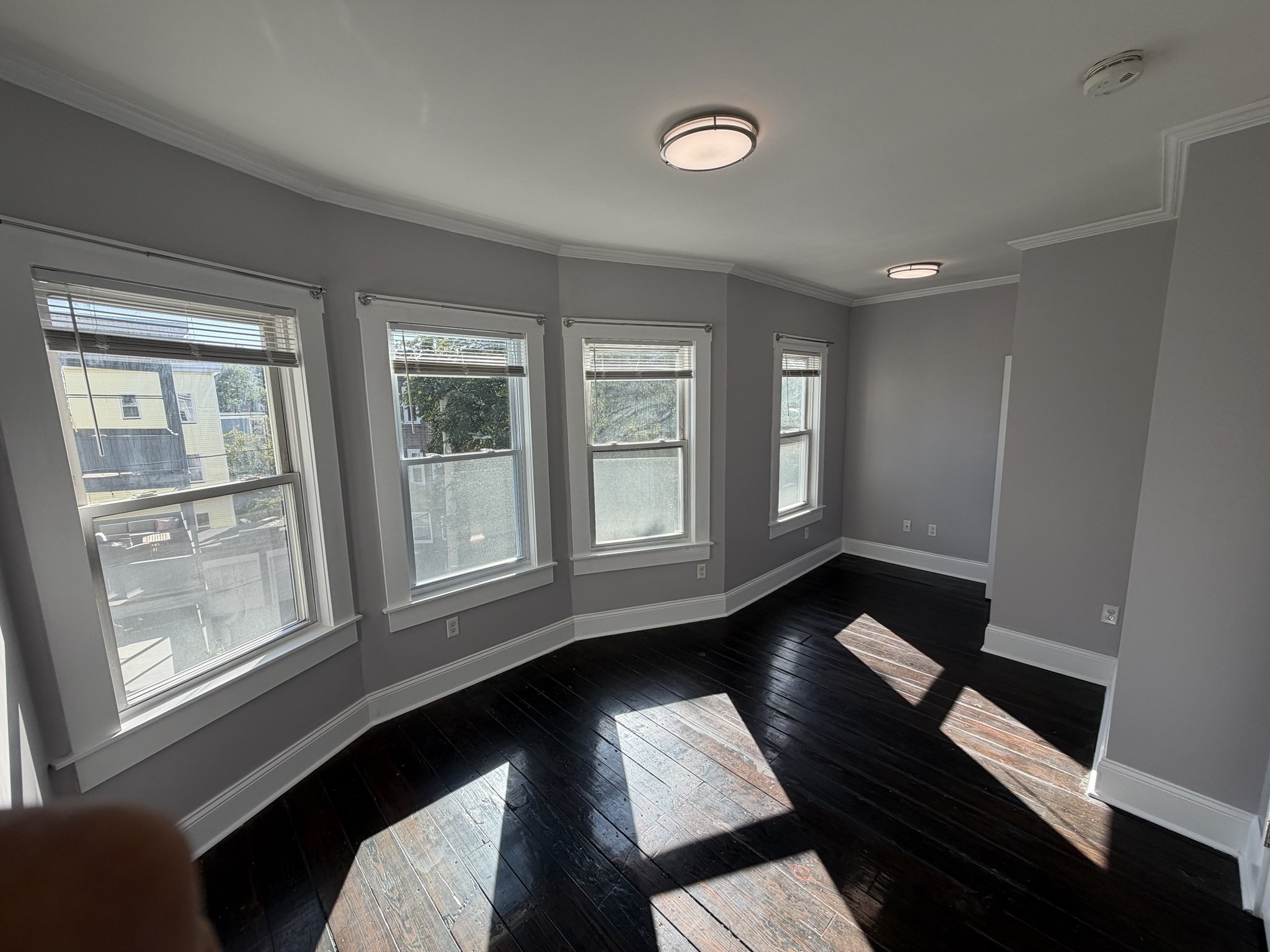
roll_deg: +2.2
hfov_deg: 102.1
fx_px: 514
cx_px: 635
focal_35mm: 14
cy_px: 476
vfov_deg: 85.7
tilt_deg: -8.1
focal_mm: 2.22
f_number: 2.2
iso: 40
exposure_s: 1/201
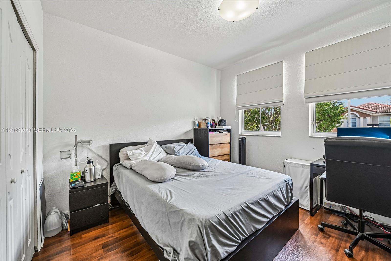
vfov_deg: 81.2
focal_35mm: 14
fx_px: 152
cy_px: 130
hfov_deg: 104.3
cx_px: 196
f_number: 4
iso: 125
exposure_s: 1/13
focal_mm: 14
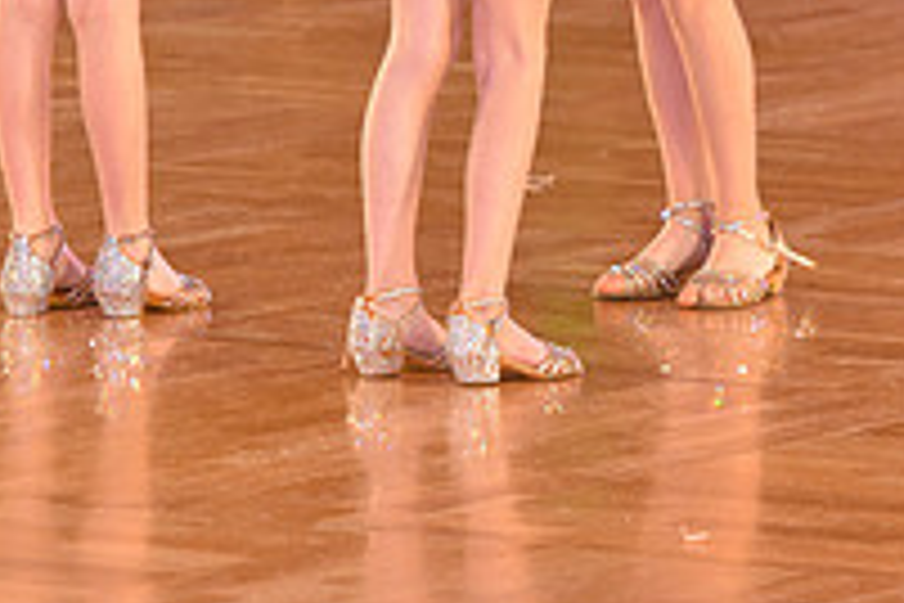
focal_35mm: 390
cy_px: -227
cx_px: 580
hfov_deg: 5.3
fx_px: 9793
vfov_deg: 3.5
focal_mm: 135
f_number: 4.5
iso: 2000
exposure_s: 1/250
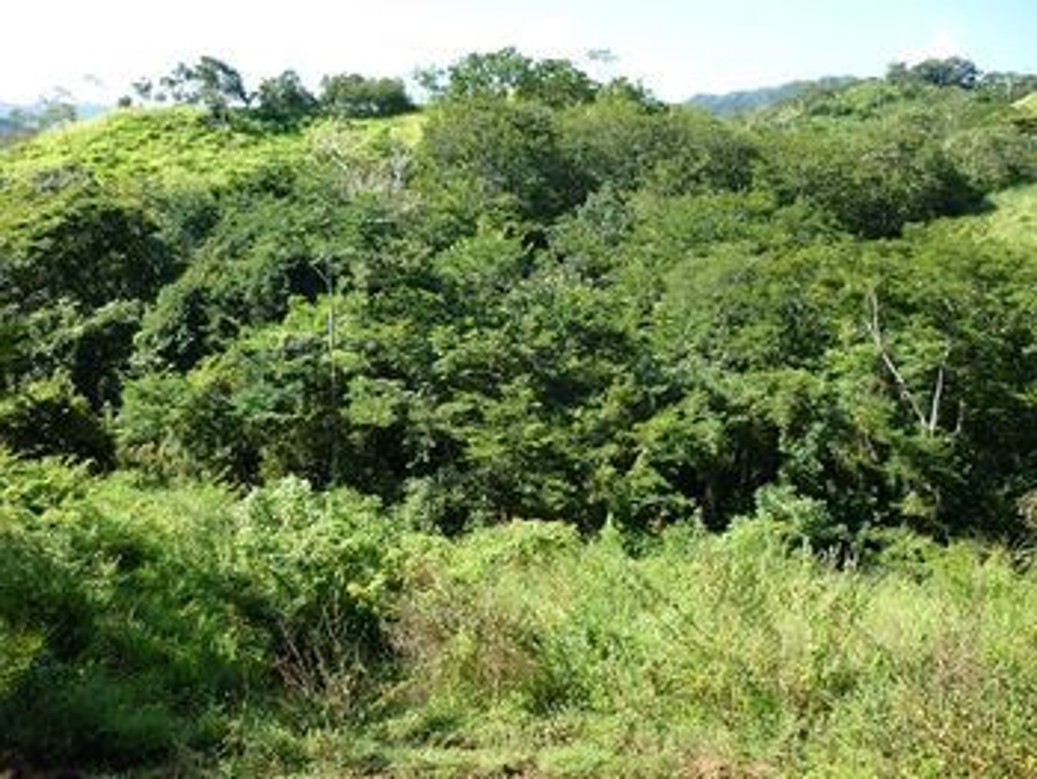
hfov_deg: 58.3
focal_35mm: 31
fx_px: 929
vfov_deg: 45.5
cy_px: 390
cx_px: 518
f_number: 2.8
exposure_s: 1/320
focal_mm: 5.5
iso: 80
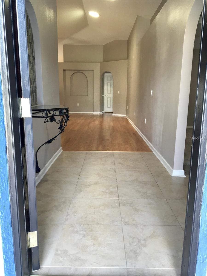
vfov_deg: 61.7
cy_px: 138
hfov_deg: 48.2
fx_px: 231
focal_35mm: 29
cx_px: 104
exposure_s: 1/30
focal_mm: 4.15
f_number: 2.2
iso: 80
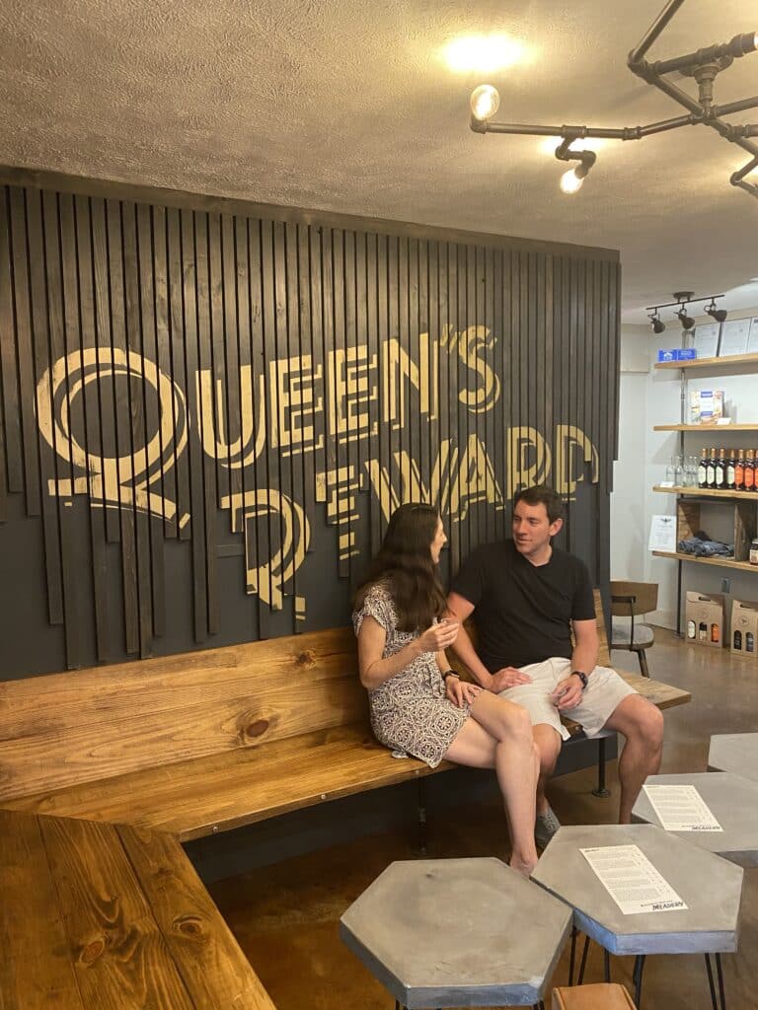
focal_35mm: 26
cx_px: 379
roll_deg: +1.4
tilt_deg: -3.3
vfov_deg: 67.3
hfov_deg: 53.1
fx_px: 759
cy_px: 505
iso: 320
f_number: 1.8
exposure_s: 1/40
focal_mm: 4.25
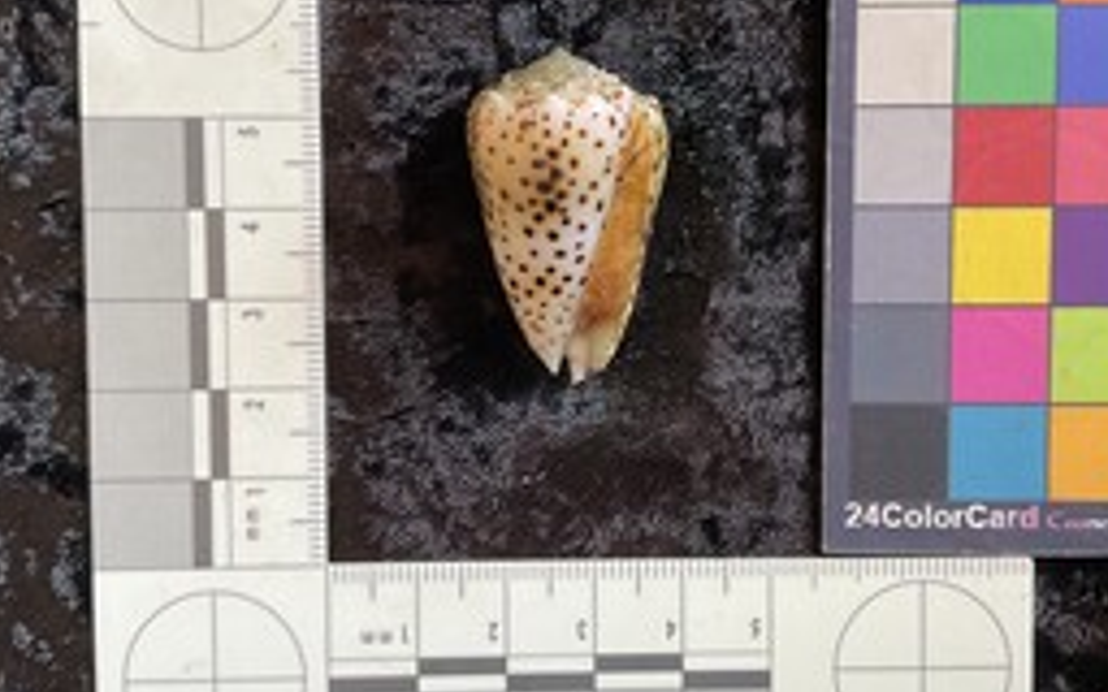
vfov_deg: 30.5
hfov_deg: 47.1
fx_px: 1268
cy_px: 314
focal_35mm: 42
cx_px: 602
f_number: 1.8
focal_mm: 3
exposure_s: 1/50
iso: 64
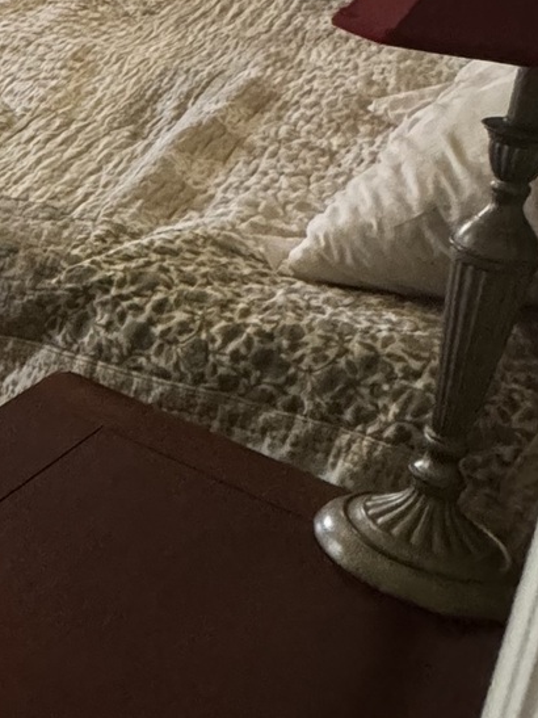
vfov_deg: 30.7
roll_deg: +0.2
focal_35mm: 59
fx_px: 1223
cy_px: 28
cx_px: -569
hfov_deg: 17.2
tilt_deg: -15.5
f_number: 2.2
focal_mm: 2.22
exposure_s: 1/60
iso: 500
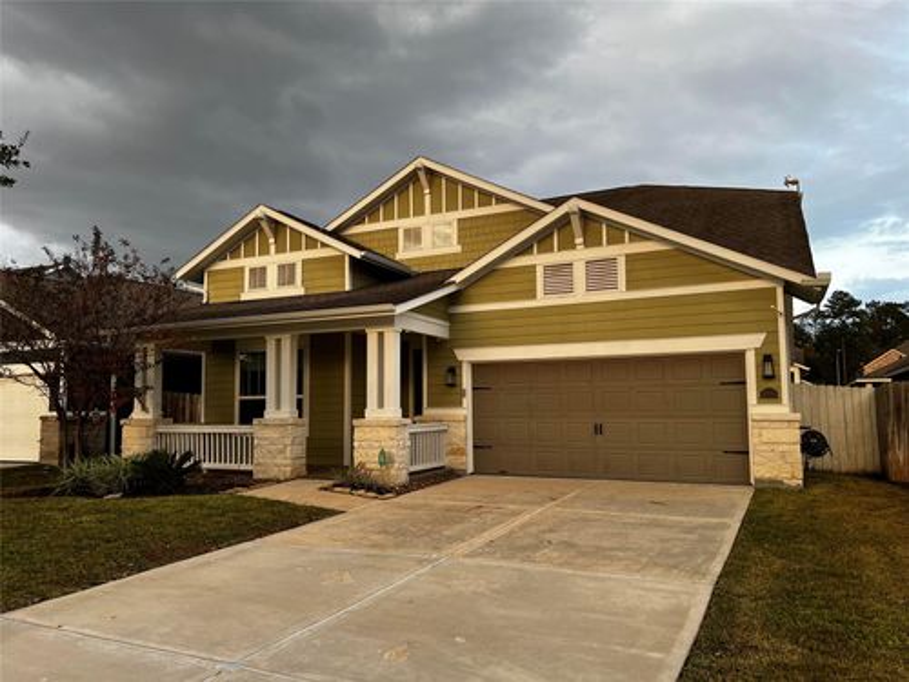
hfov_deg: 67.3
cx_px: 454
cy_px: 341
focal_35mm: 26
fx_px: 683
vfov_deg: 53.1
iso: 50
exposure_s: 1/121
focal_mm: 5.7
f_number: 1.5
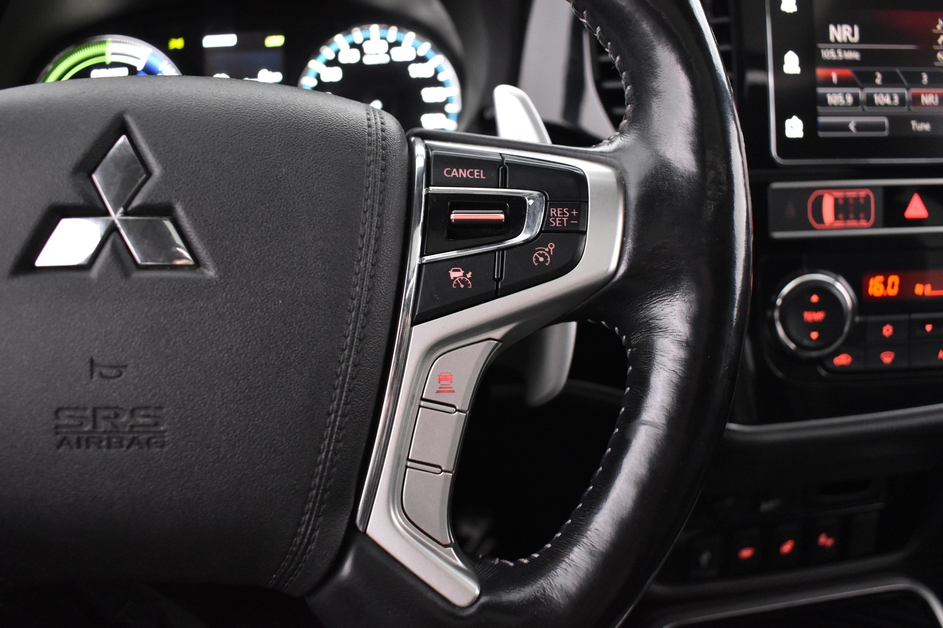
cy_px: 314
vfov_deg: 43.6
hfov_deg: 61.9
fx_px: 786
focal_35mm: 30
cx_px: 472
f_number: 3.5
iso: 3200
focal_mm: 20
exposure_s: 1/25
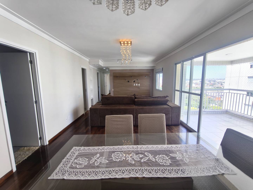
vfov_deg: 81.7
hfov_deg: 98.2
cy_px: 95
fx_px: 110
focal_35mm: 15
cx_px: 126
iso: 100
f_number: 2.2
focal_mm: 1.91
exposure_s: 1/60
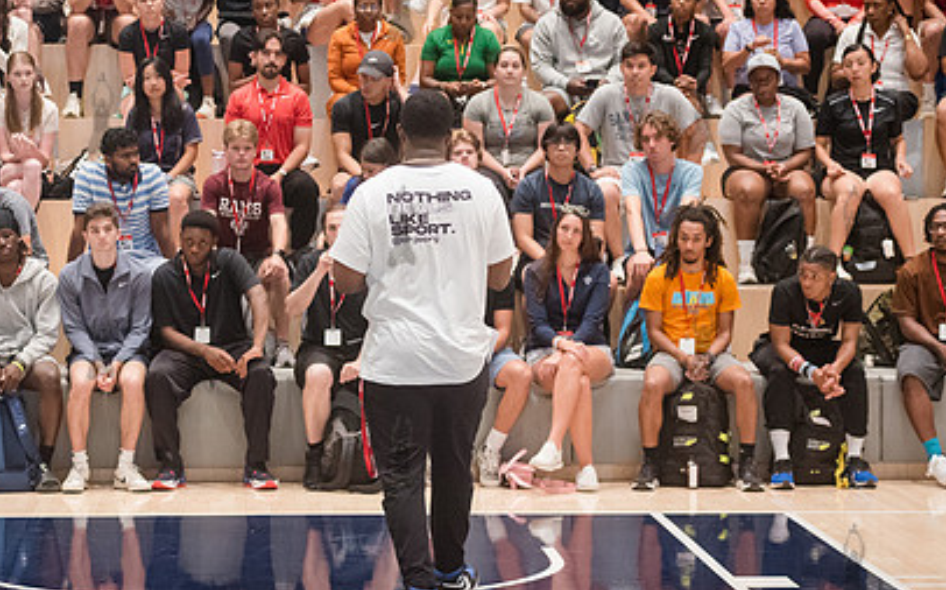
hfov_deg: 17.8
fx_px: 3014
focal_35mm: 117
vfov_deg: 11.2
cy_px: 225
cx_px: 401
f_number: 4
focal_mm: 80
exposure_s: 1/320
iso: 5000
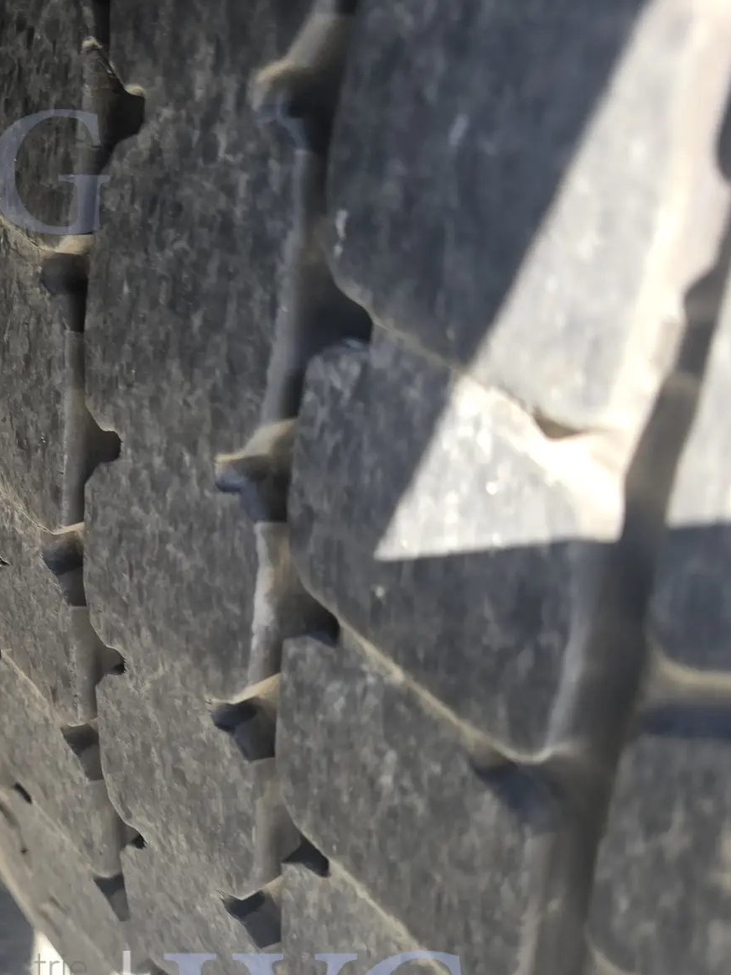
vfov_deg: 48.6
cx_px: -10
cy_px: 592
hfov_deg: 34.2
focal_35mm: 38
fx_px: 1070
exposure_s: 1/180
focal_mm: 6.3
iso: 50
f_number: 1.7
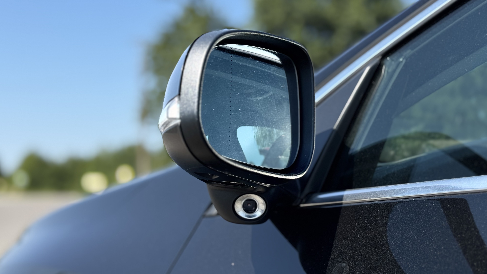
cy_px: 130
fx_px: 684
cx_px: 241
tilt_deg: +5.0
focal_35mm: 53
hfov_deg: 39.2
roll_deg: +0.2
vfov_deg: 22.6
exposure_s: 1/1597
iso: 64
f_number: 1.78
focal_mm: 6.76
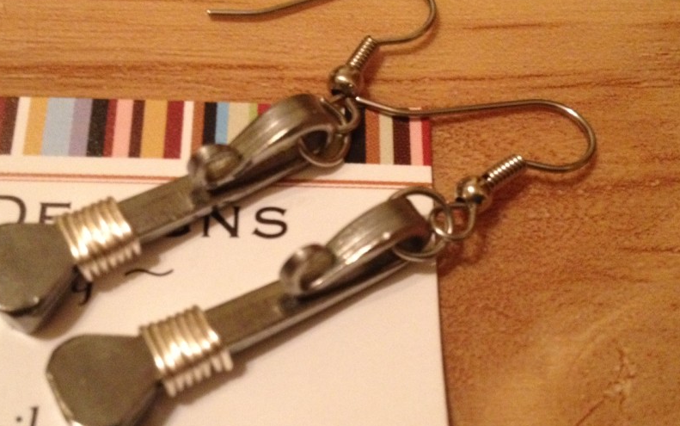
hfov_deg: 41.8
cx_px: 326
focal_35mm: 48
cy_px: 245
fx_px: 890
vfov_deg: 26.9
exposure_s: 1/15
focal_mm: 4.28
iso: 500
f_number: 2.4
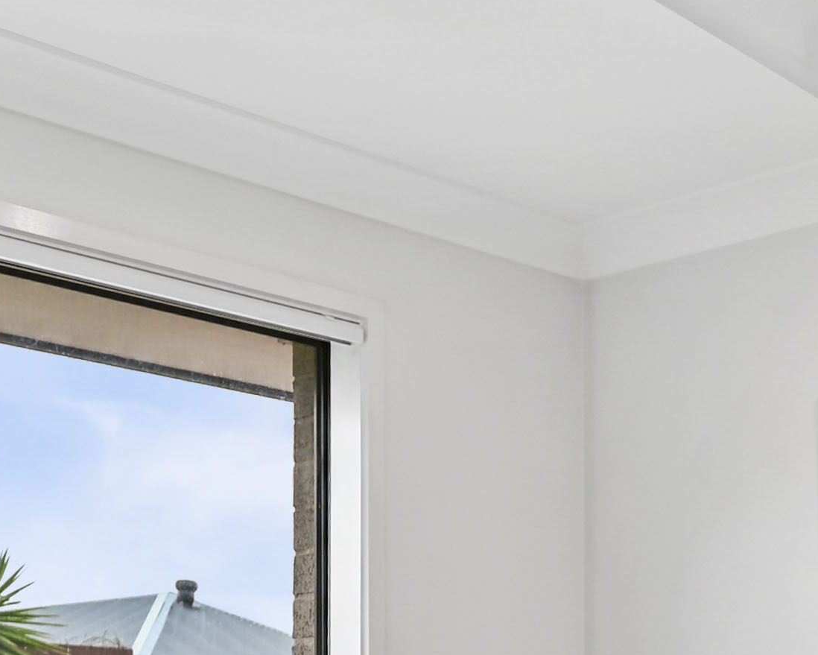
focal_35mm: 72
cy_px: 908
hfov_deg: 25.6
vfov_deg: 19.3
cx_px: 731
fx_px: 1744
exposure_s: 1/2
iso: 100
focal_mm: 14
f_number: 4
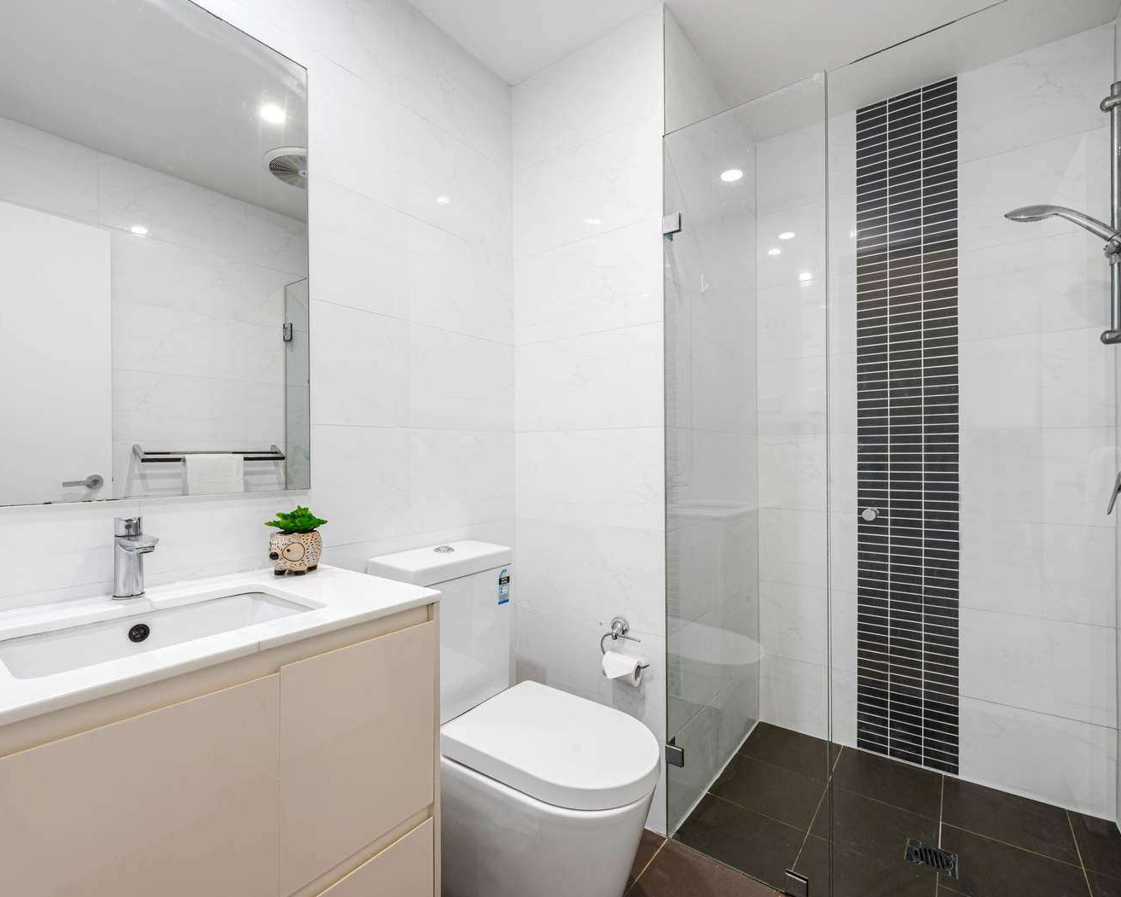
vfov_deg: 80.4
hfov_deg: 93.0
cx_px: 521
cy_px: 454
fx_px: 531
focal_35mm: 16
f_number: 10
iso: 100
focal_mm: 14
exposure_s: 1/1.25
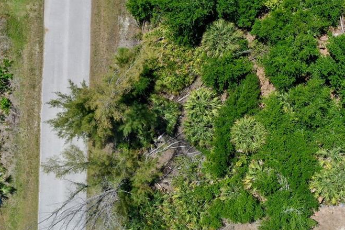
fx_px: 651
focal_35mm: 68
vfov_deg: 19.9
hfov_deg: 28.7
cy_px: 70
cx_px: 296
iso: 100
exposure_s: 1/640
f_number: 6.3
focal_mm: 10.26
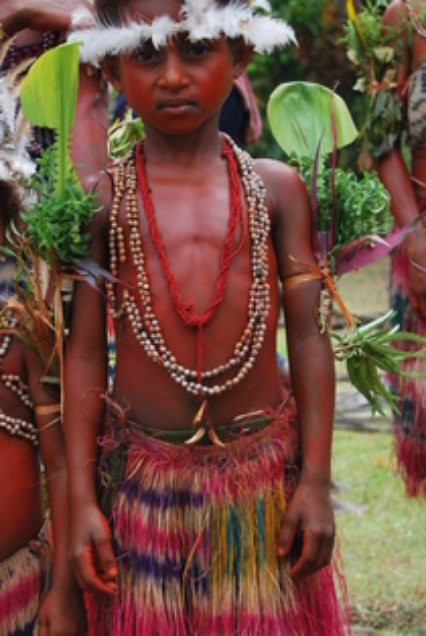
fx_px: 2560
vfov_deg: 14.1
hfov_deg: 9.5
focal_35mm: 145
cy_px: 406
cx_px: 97
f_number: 5.6
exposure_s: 1/125
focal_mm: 55
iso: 140
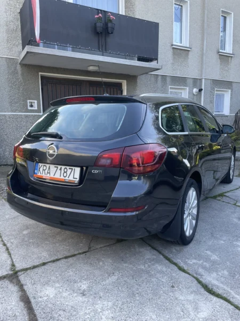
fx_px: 240
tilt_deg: -7.3
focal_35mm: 26
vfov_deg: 67.3
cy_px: 160
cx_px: 120
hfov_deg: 53.1
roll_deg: +1.2
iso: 32
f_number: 1.6
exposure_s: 1/151
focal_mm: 4.2
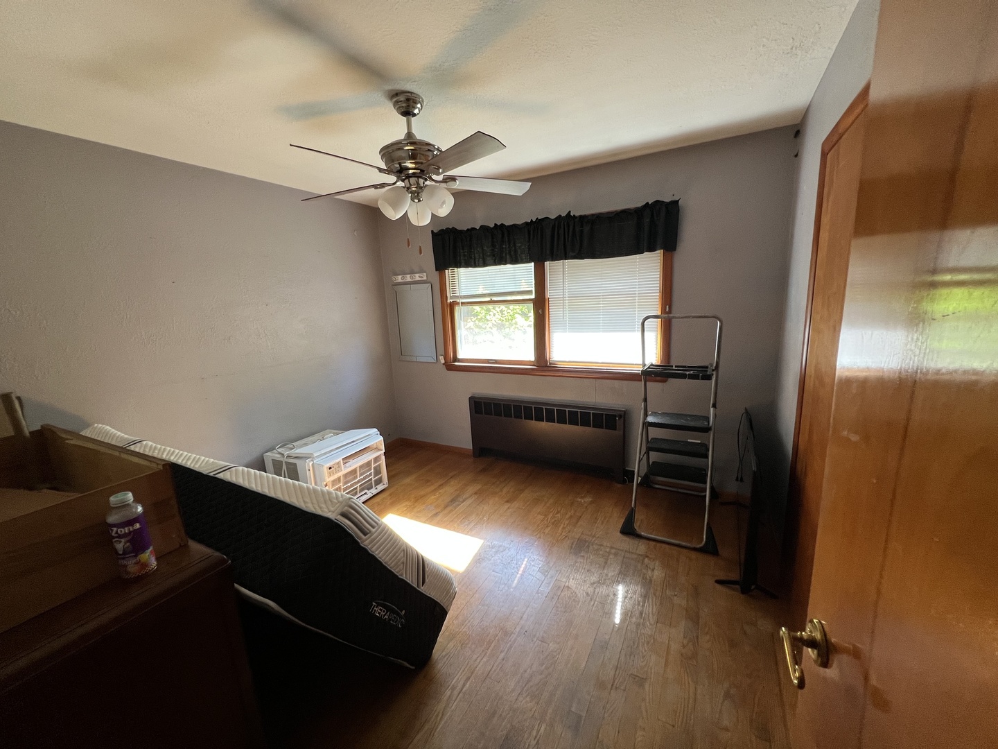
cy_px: 374
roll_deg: +2.3
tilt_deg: -11.4
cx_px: 499
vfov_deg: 89.9
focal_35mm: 13
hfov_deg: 106.2
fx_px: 375
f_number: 1.8
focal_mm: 1.57
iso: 160
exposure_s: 1/99
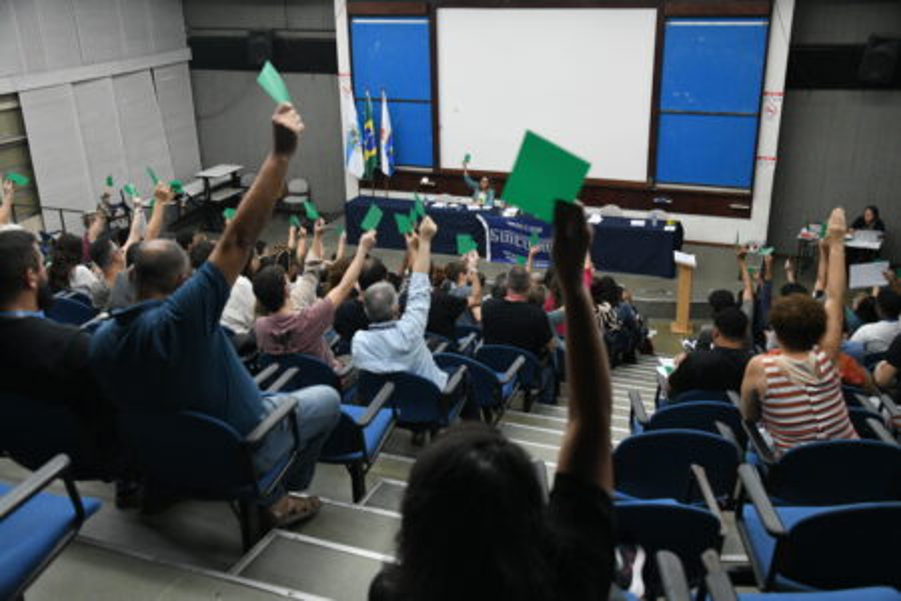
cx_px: 450
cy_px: 300
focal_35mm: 36
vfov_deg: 36.9
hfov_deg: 53.1
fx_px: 901
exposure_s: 1/125
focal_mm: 36
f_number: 5.6
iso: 4000
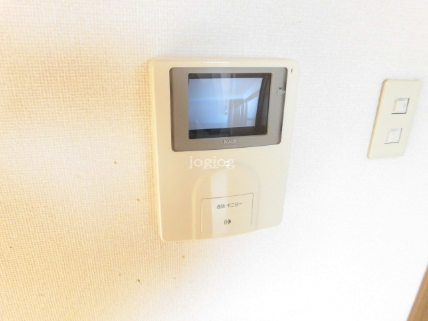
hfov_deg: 71.6
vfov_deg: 56.8
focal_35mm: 24
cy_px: 160
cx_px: 214
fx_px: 297
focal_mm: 4.3
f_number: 3.1
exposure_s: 1/60
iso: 160
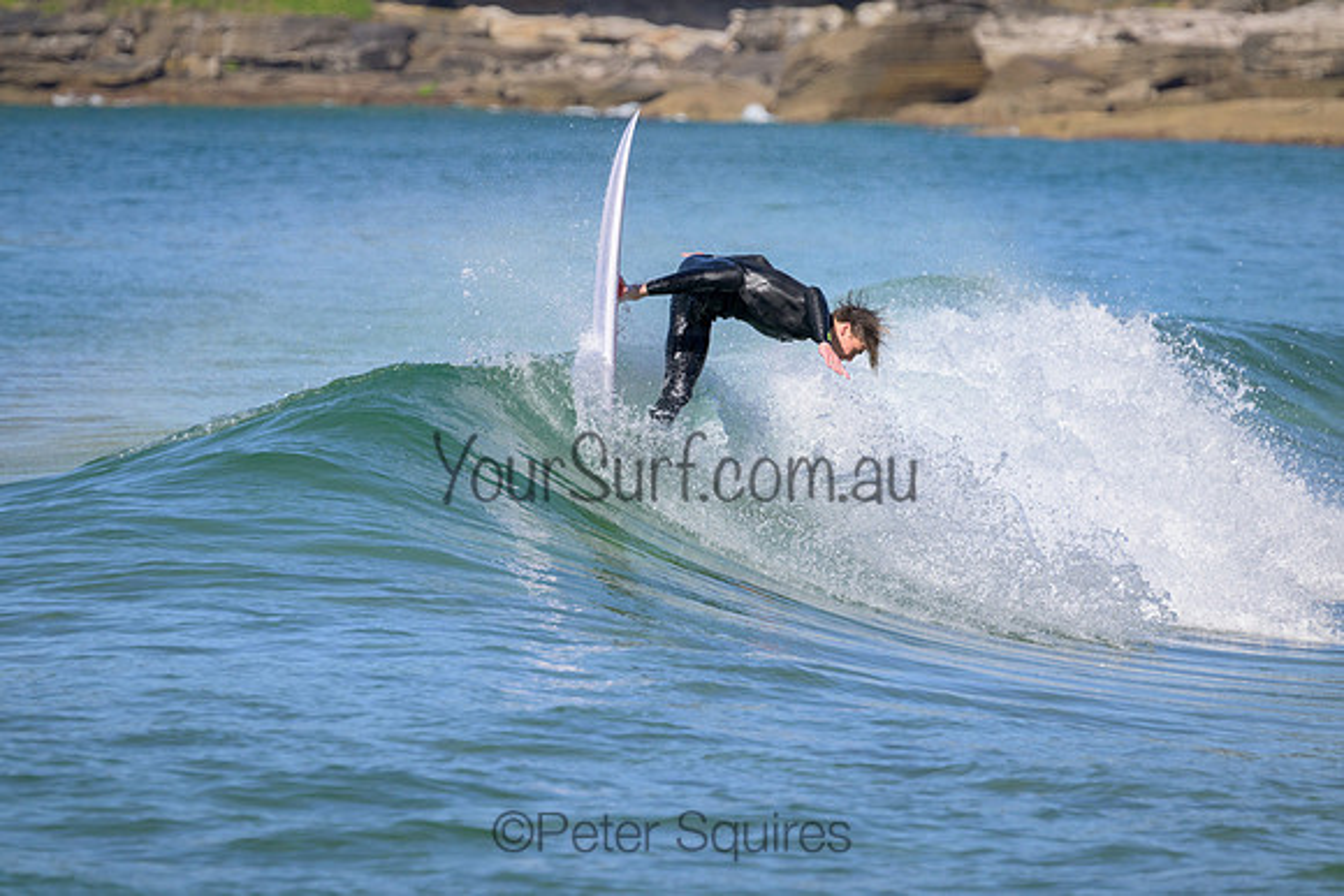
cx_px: 672
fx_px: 21657
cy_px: 448
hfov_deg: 3.6
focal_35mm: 580
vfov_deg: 2.4
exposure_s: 1/2000
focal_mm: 580
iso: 900
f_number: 11
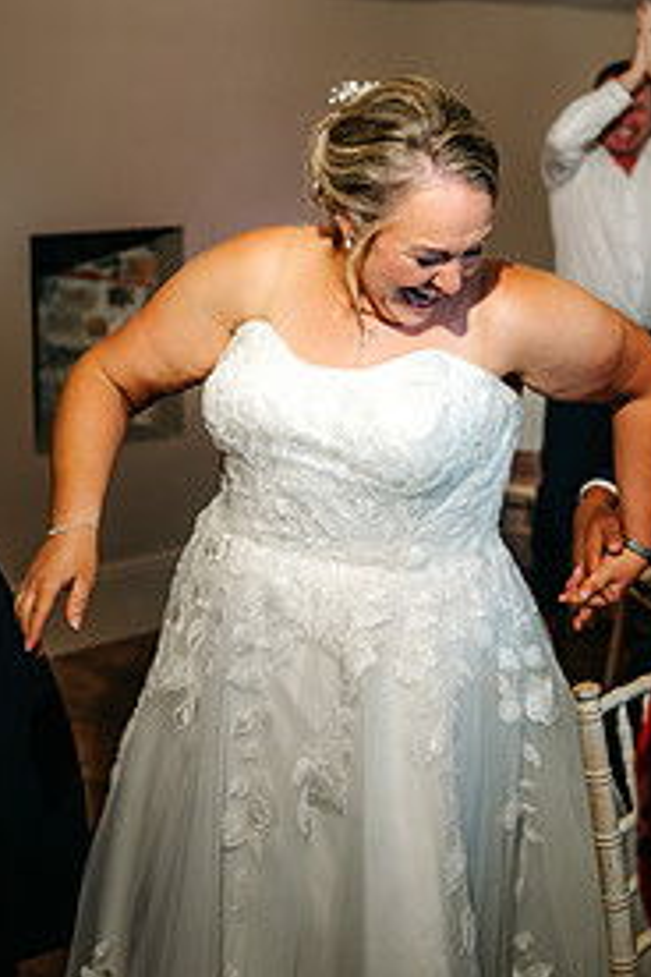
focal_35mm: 57
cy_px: 396
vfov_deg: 34.9
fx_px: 1546
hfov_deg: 23.7
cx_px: 432
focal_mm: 35
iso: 640
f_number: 2.5
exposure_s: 1/200
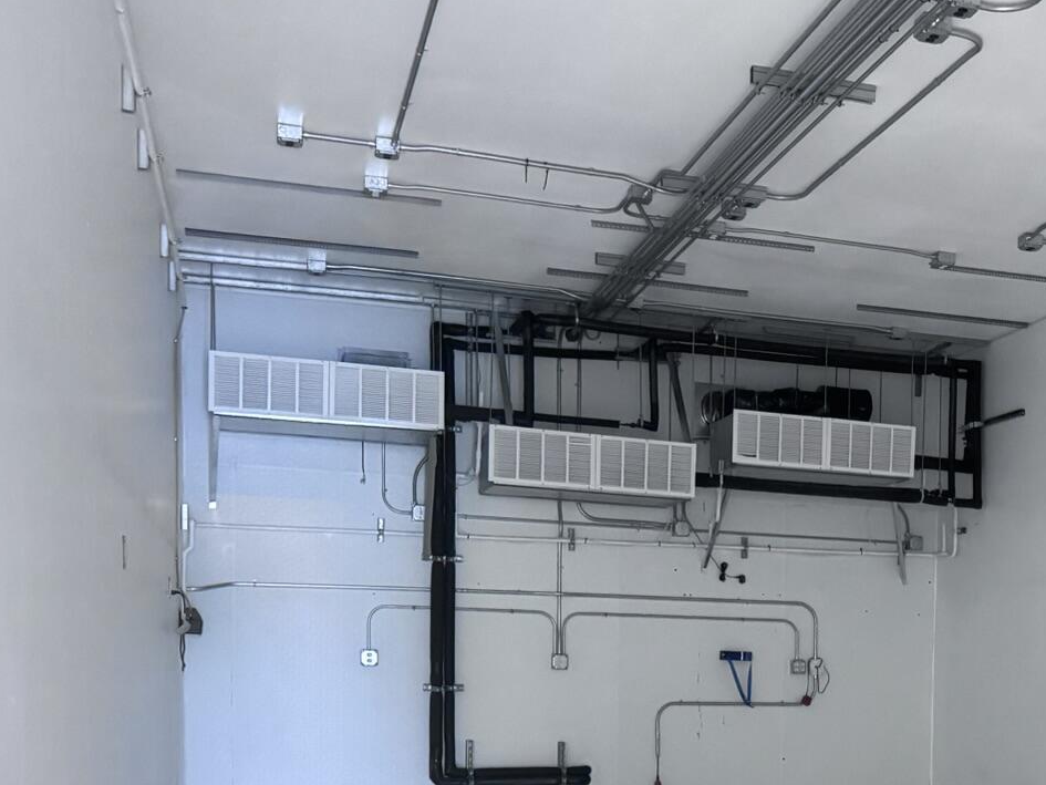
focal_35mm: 52
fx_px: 1571
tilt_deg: -3.1
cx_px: 911
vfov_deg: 26.9
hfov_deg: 35.0
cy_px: 733
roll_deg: -1.0
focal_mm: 6.76
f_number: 1.78
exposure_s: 1/24
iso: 1600
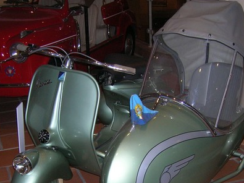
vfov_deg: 23.6
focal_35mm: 61
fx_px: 430
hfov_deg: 31.7
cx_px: 133
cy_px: 153
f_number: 2.9
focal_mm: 5.7
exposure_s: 1/60.1
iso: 109
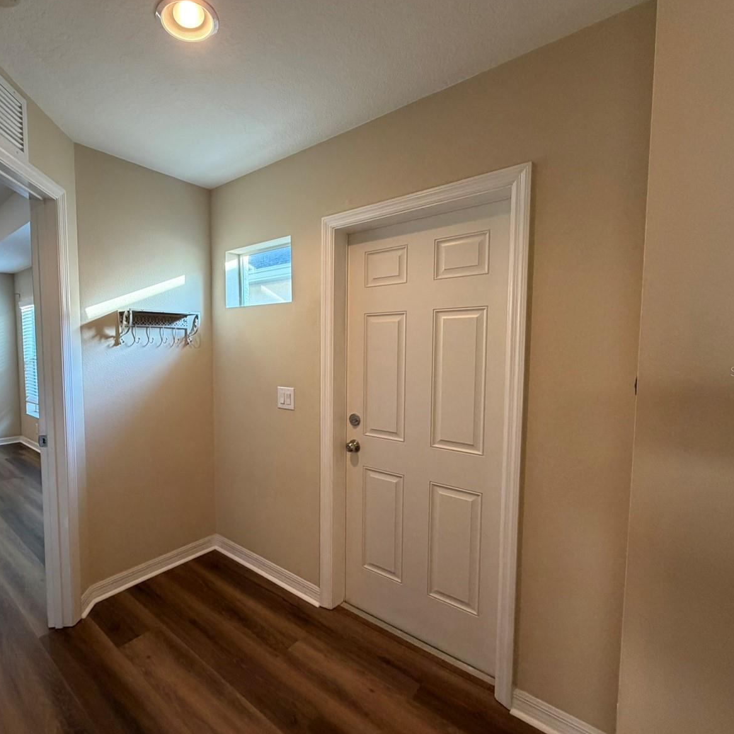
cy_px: 371
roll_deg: -0.3
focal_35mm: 17
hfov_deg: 82.7
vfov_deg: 84.0
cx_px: 286
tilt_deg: -4.1
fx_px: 408
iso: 250
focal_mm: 2.22
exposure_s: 1/60
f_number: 2.2
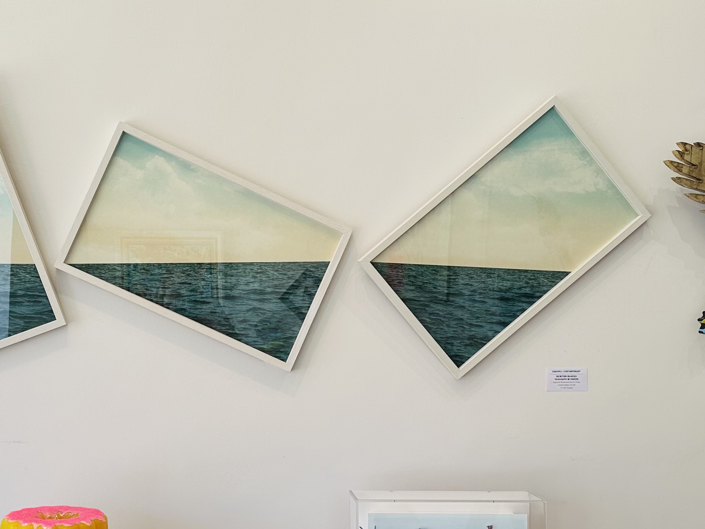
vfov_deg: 29.6
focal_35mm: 49
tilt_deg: +0.3
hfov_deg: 38.6
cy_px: 294
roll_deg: +0.9
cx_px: 248
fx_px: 998
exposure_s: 1/386
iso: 80
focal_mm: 6.86
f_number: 1.78
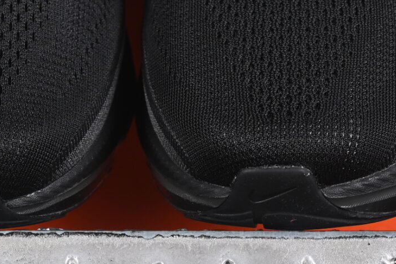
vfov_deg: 5.0
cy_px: -69
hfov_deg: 7.6
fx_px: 2981
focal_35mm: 271
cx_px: 145
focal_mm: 50
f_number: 6.3
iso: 160
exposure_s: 1/60
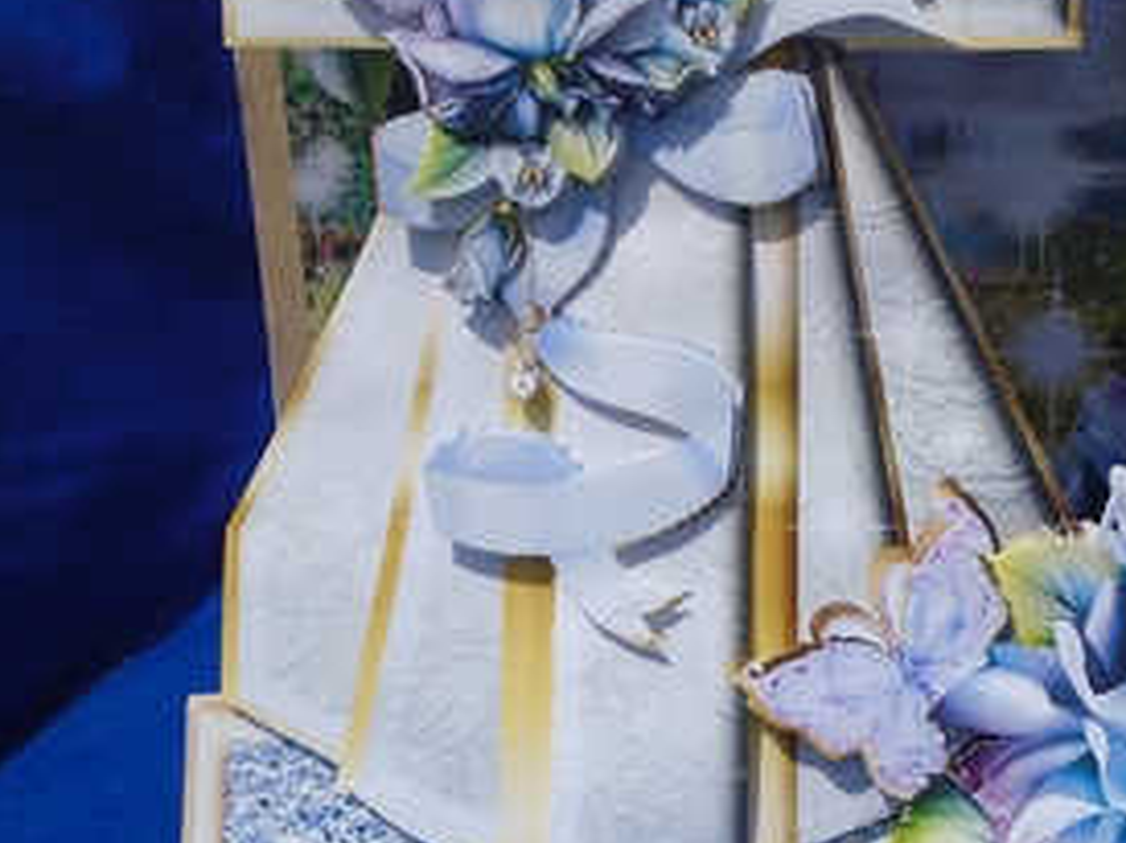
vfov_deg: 21.2
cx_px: 851
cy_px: 302
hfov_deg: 27.8
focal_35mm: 69
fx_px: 2242
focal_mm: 7.4
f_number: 10.3
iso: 100
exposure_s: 1/320
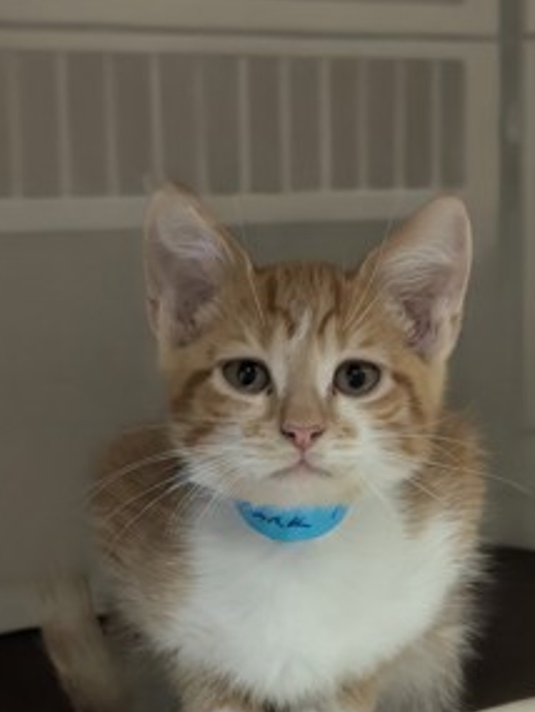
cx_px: 288
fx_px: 1936
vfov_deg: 20.6
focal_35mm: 94
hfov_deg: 15.7
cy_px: 557
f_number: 1.85
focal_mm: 6.81
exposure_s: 1/120
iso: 1240
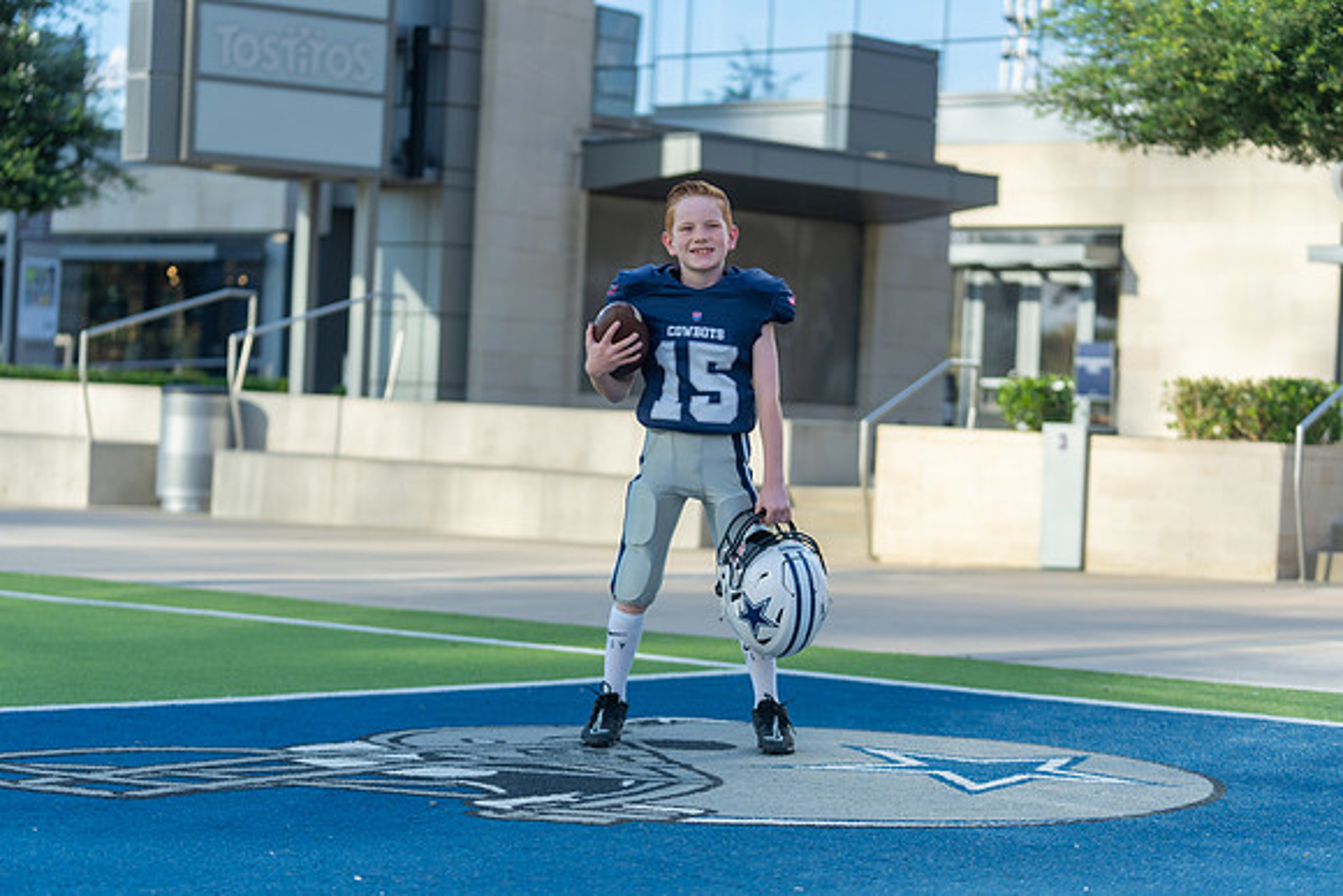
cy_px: 448
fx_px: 2948
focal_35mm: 79
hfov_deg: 25.7
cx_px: 672
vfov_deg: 17.3
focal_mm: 79
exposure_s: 1/500
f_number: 2.8
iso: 100
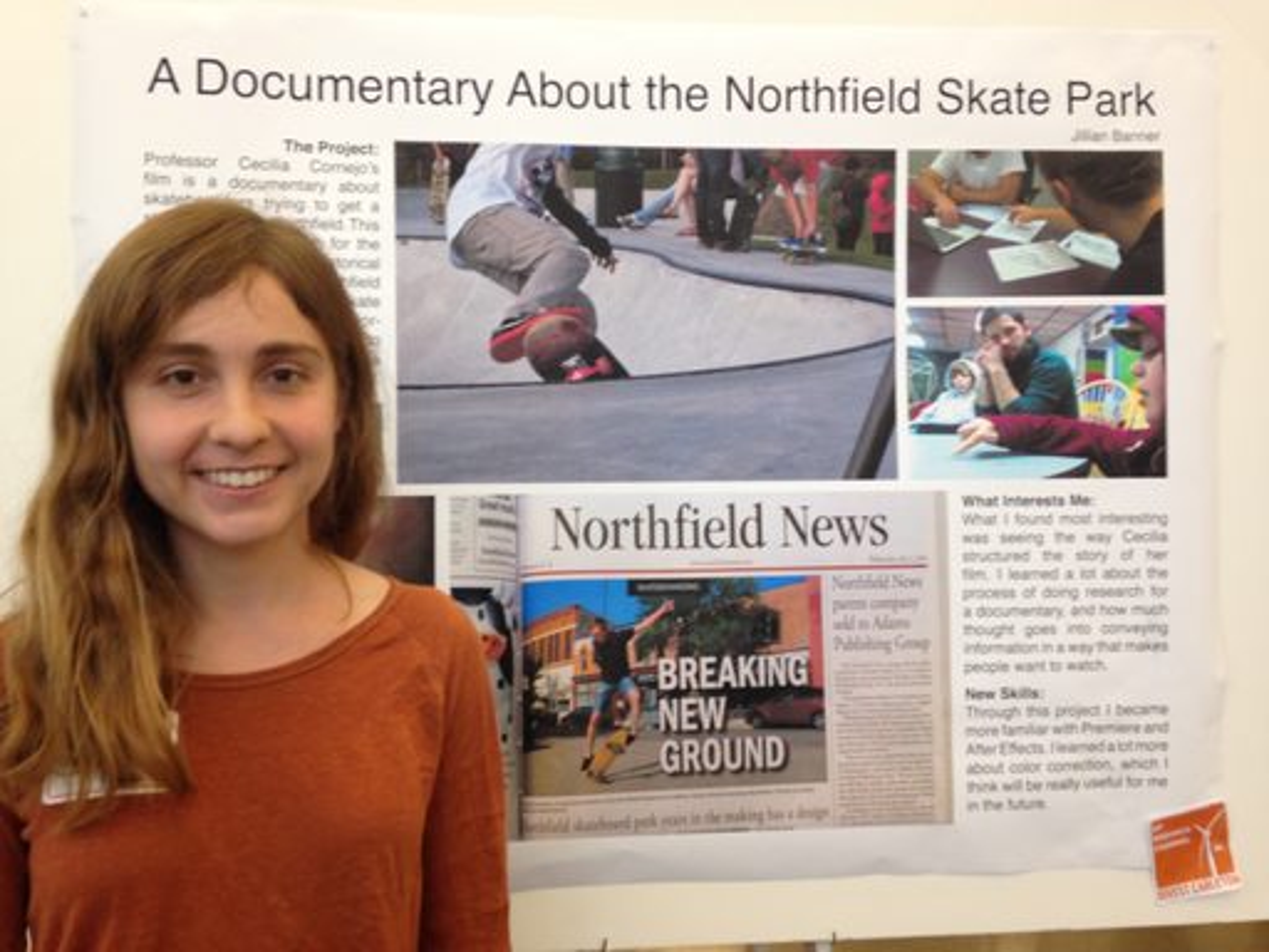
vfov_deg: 42.9
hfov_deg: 55.4
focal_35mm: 33
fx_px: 1210
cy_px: 476
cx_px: 634
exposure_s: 1/20
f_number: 2.4
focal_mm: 4.12
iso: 64
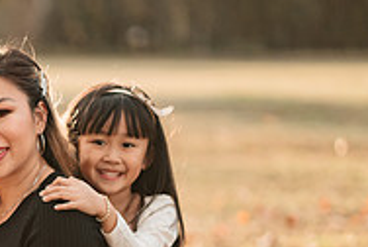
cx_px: -104
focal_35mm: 262
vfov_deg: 5.2
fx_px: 2682
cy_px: 270
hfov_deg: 7.8
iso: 500
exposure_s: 1/1250
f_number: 1.8
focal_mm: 85
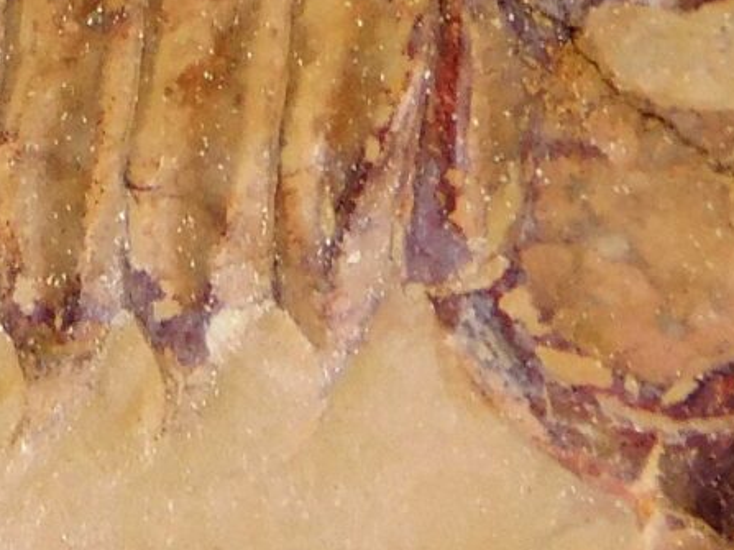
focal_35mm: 1158
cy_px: -368
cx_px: -269
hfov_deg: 1.7
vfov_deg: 1.3
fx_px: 24548
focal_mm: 35.9
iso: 125
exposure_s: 1/125
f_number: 5.4
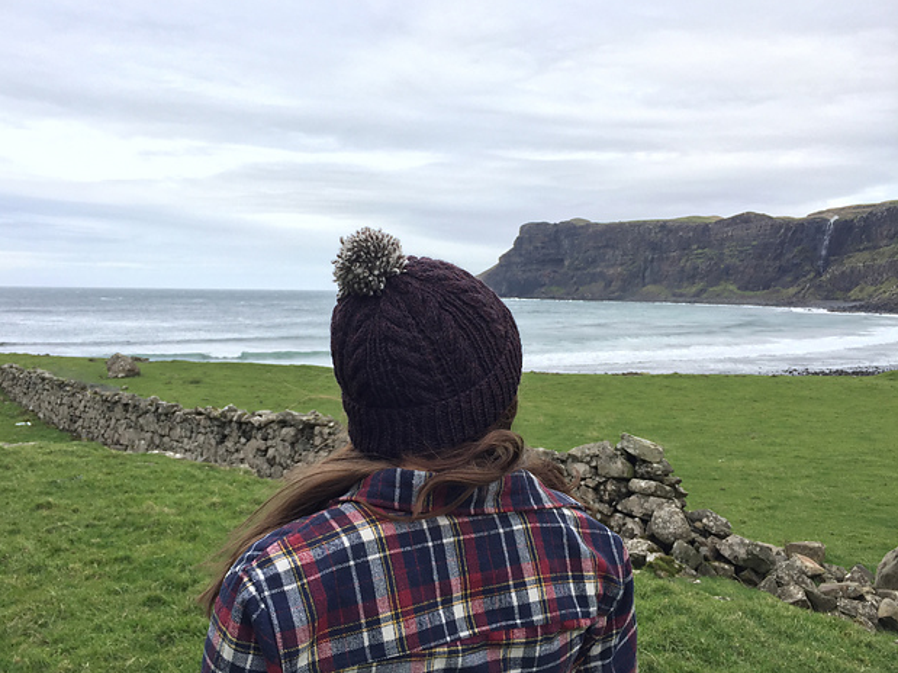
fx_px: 778
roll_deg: -0.8
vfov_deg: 46.8
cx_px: 438
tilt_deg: -2.5
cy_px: 339
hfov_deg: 60.0
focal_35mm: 30
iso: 32
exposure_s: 1/488
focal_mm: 4.15
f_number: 2.2
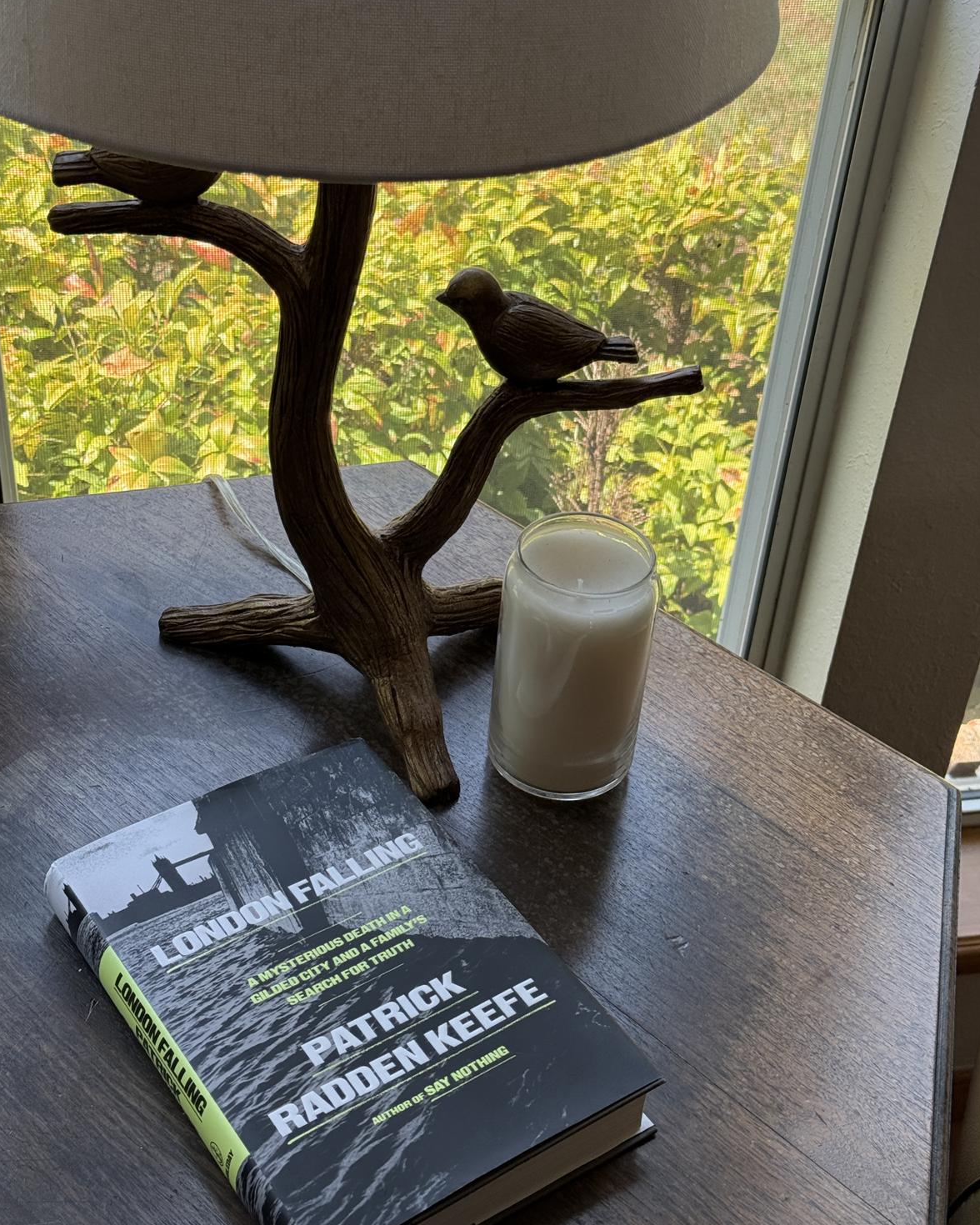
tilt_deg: -38.1
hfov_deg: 29.7
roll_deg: -6.6
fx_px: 1849
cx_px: 497
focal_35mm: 51
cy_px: 605
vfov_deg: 36.7
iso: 64
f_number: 1.78
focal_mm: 6.76
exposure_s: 1/331
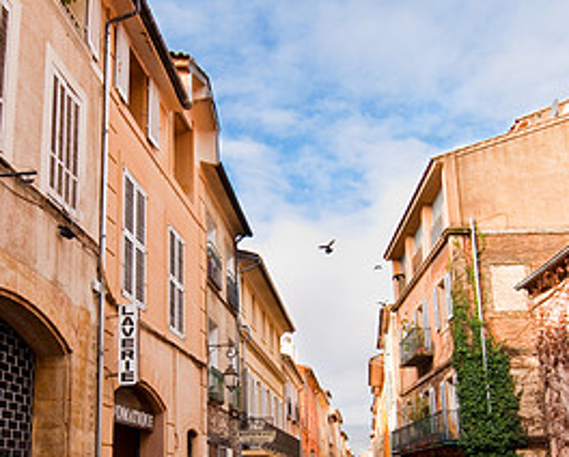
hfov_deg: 49.0
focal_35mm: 37
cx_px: 263
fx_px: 624
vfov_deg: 39.4
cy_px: 327
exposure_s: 1/200
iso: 200
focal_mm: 12
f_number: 7.1
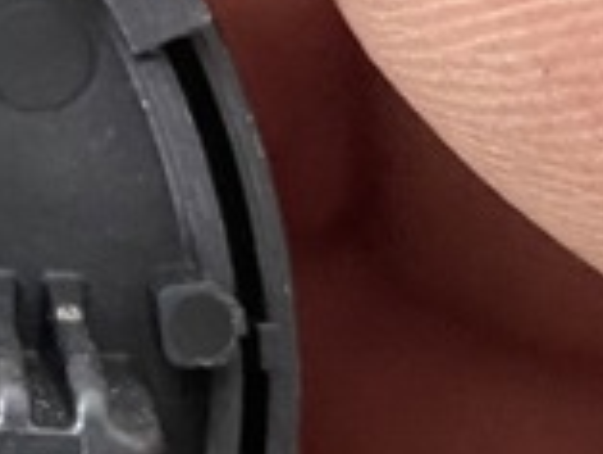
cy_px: 496
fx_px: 1778
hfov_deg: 16.7
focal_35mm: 102
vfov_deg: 14.2
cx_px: -415
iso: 500
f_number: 1.8
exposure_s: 1/40
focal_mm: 4.25
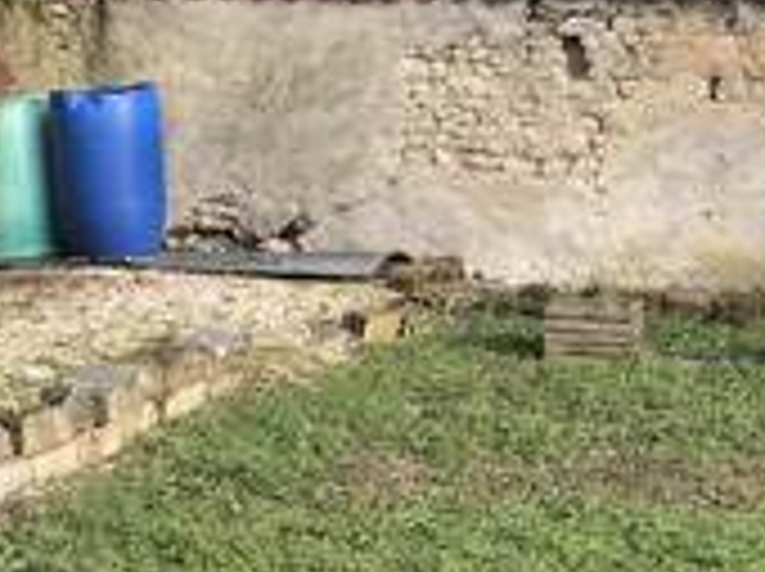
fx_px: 2913
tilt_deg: -11.9
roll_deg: +1.2
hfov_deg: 14.9
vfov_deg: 11.1
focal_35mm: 132
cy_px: 563
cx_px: 256
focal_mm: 3.99
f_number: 1.8
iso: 20
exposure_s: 1/541
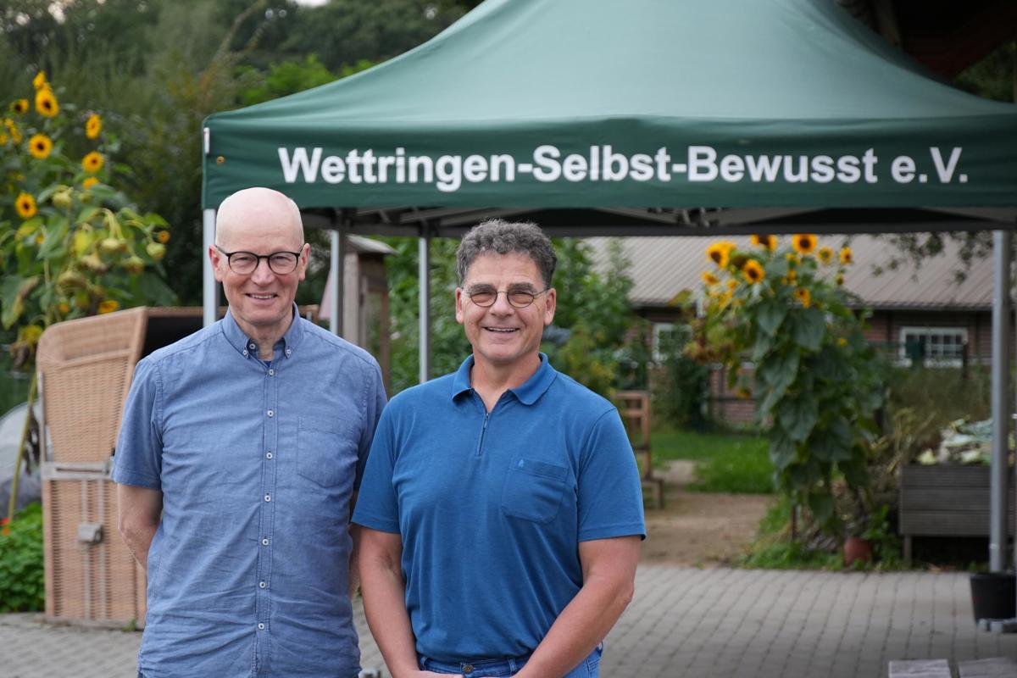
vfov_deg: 9.8
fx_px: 3941
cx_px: 508
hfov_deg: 14.7
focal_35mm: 140
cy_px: 339
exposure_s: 1/160
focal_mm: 93
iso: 640
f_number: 5.6
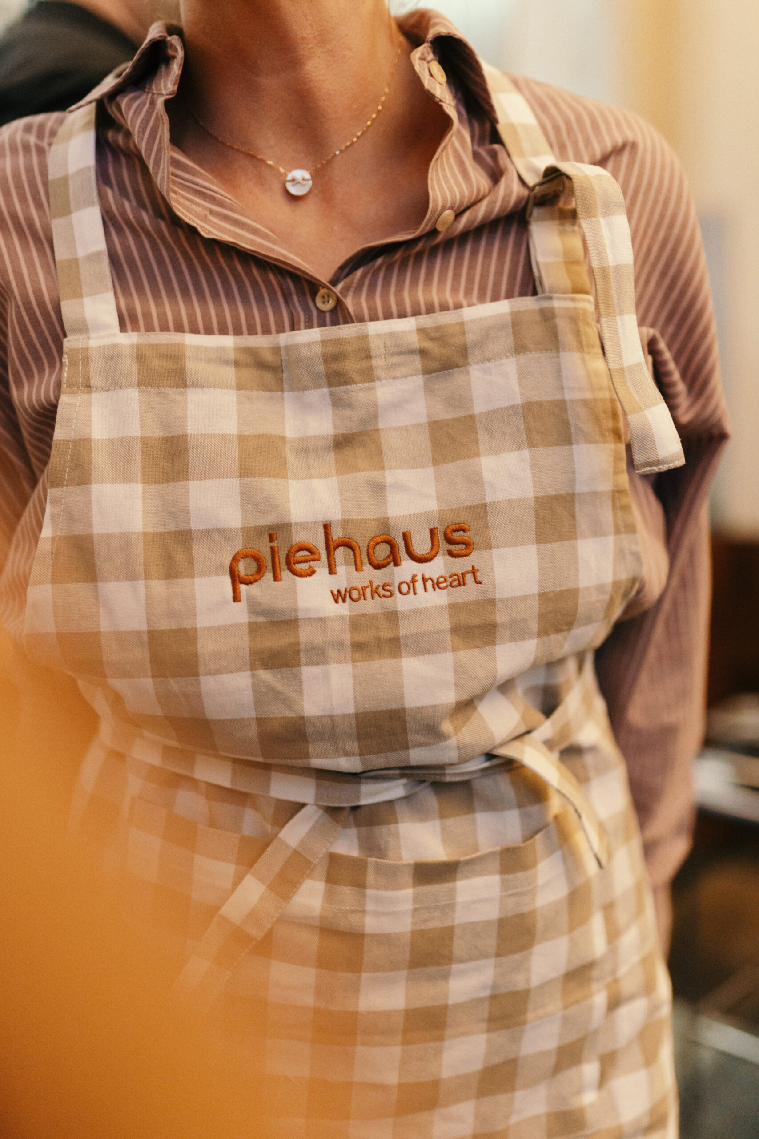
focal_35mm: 35
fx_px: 1107
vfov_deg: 54.4
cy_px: 570
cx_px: 380
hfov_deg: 37.9
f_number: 1.4
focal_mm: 35
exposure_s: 1/200
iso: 2000
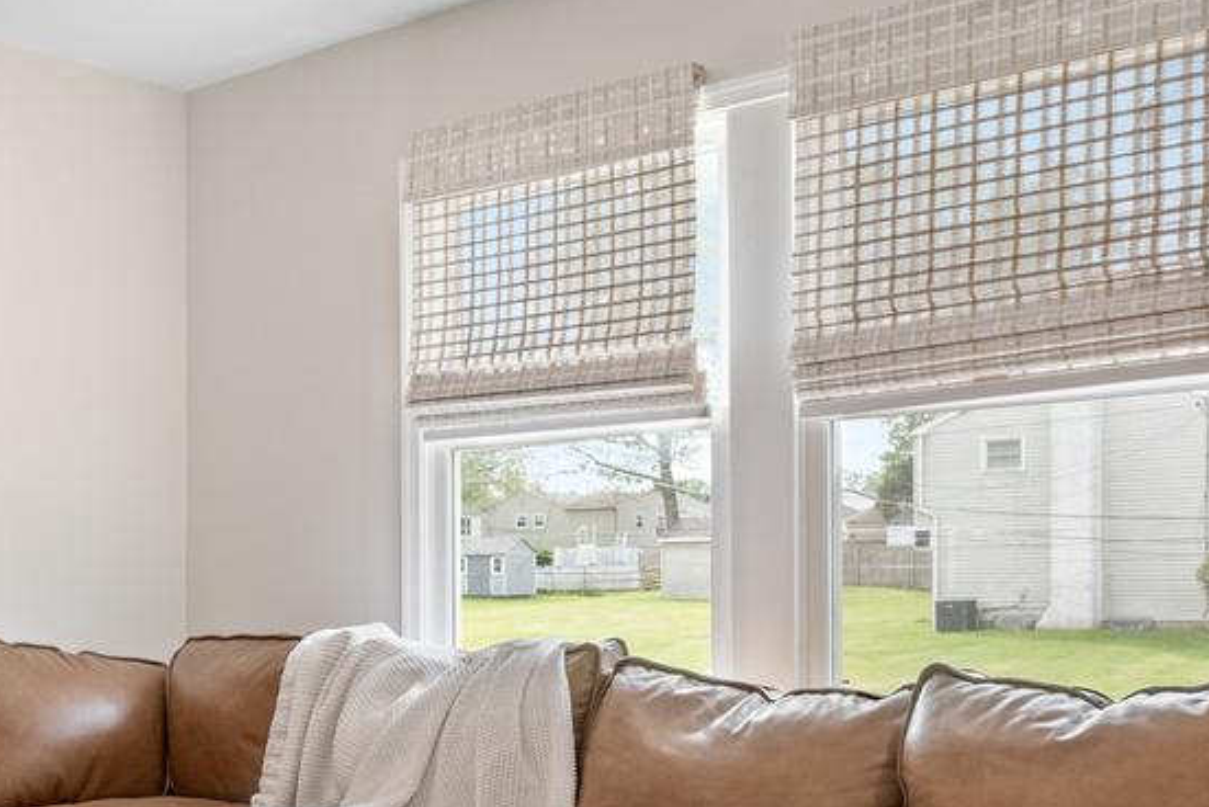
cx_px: 233
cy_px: 609
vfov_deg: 25.7
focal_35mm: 52
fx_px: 1747
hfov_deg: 36.8
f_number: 7.1
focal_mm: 14
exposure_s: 1/40
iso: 640
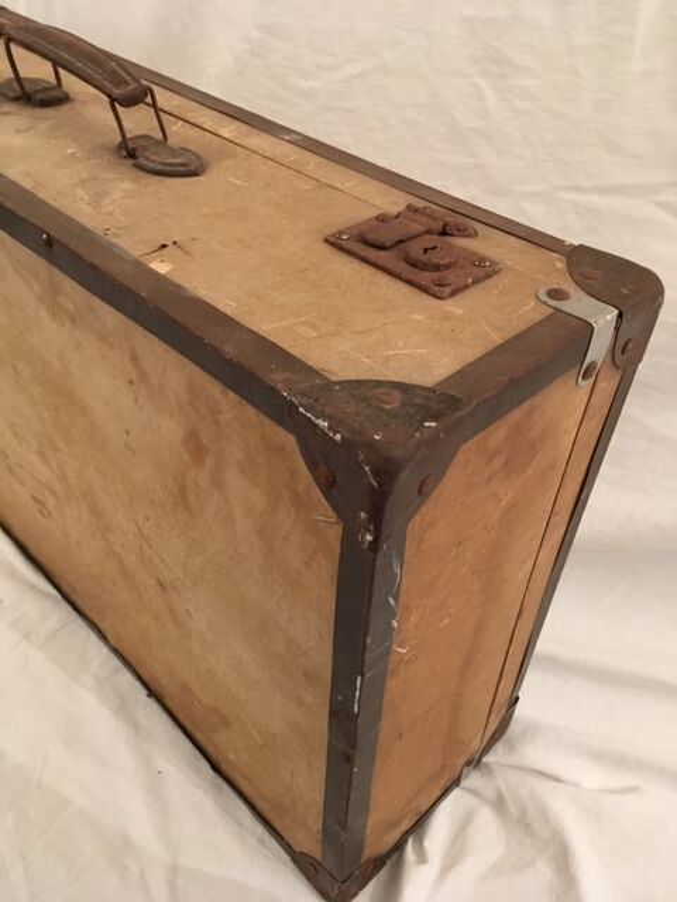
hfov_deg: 48.2
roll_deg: -3.4
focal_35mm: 29
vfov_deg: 61.7
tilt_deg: -37.8
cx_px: 338
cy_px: 451
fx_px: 756
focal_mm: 4.15
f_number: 2.2
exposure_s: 1/17
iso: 200
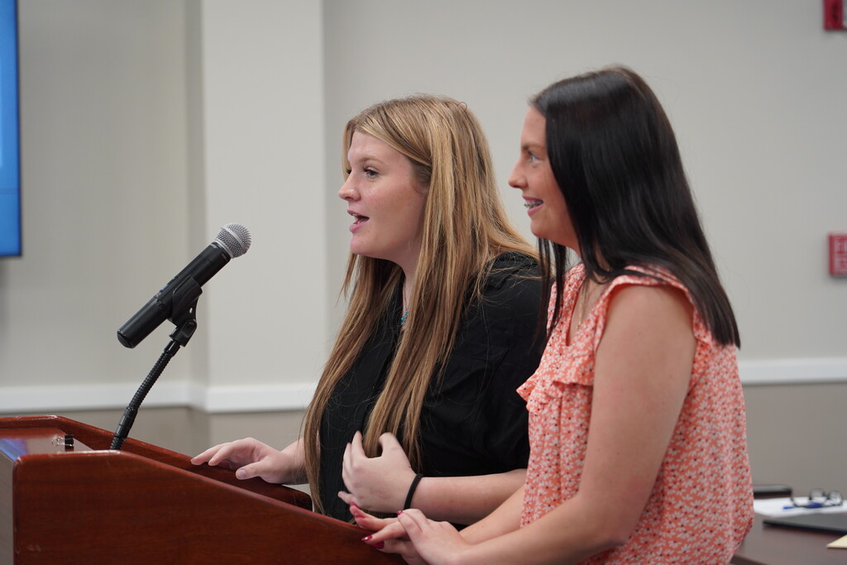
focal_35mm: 105
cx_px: 424
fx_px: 2471
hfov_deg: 19.5
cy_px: 282
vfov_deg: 13.0
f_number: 4
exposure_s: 1/160
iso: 1250
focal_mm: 105
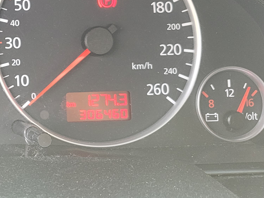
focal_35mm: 70
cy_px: 39
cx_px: -71
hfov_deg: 24.5
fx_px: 534
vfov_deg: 20.8
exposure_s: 1/100
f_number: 1.8
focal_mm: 5.4
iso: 250
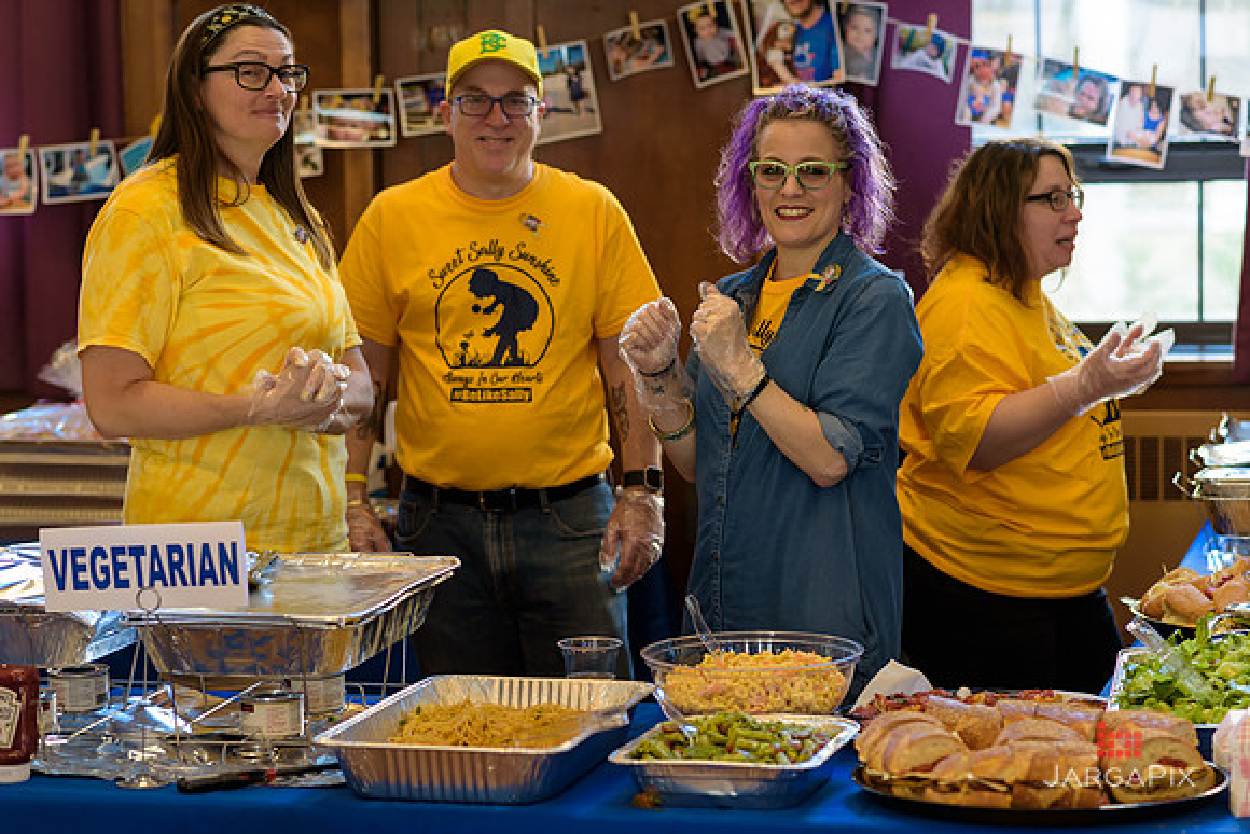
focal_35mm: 85
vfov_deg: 16.1
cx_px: 625
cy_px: 417
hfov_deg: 23.9
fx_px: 2952
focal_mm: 85
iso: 800
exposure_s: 1/160
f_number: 3.2
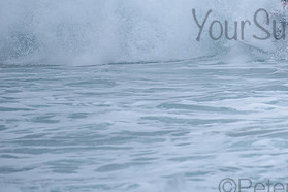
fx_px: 8327
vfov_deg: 1.3
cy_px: 16
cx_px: 298
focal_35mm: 1041
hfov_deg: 2.0
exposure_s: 1/2000
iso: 280
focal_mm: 500
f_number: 5.6
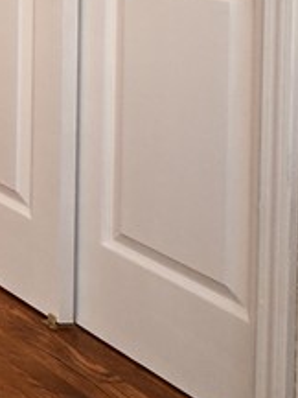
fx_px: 999
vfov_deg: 19.7
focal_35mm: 87
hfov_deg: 10.1
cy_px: -186
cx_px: -686
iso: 450
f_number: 4
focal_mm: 12
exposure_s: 1/60
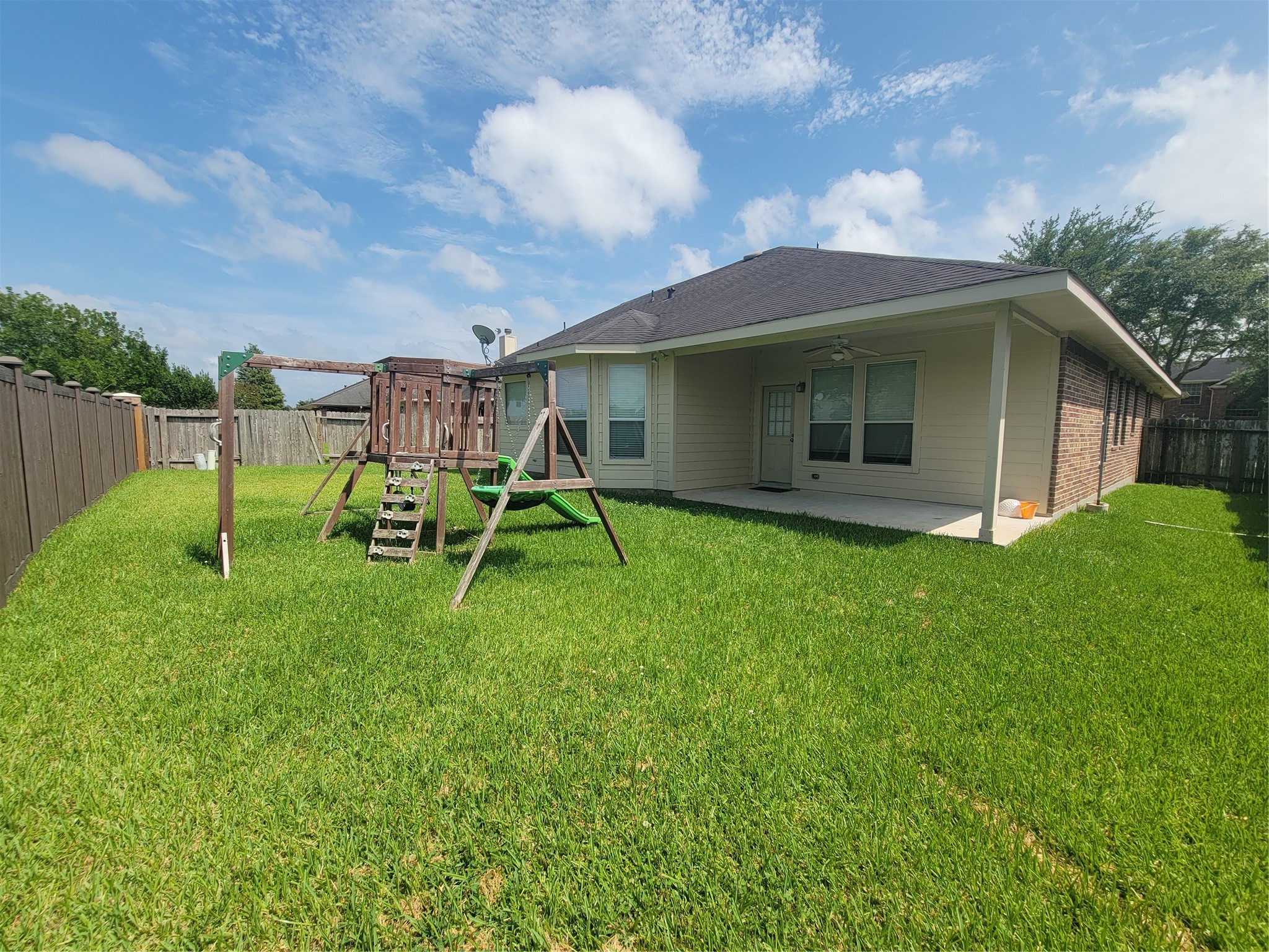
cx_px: 634
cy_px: 476
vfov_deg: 89.9
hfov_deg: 106.2
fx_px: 477
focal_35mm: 13
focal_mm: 2.2
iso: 50
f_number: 2.2
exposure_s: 1/1824
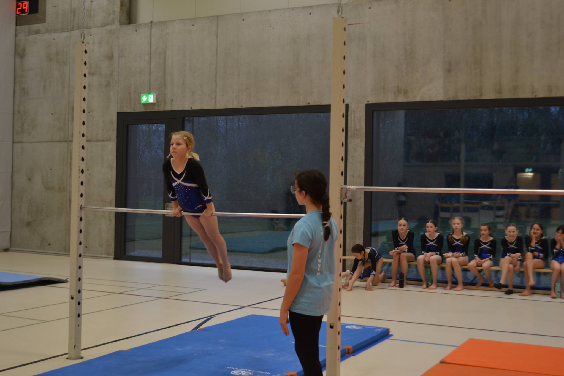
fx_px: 705
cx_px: 282
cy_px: 188
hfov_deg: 43.6
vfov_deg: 29.9
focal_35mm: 45
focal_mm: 30
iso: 400
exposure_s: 1/60
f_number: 4.5
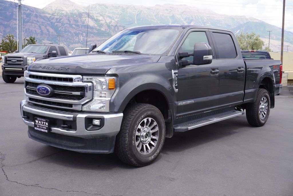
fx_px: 342
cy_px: 98
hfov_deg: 46.4
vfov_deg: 31.9
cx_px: 146
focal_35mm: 42
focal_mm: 28
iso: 100
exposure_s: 1/100
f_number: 9
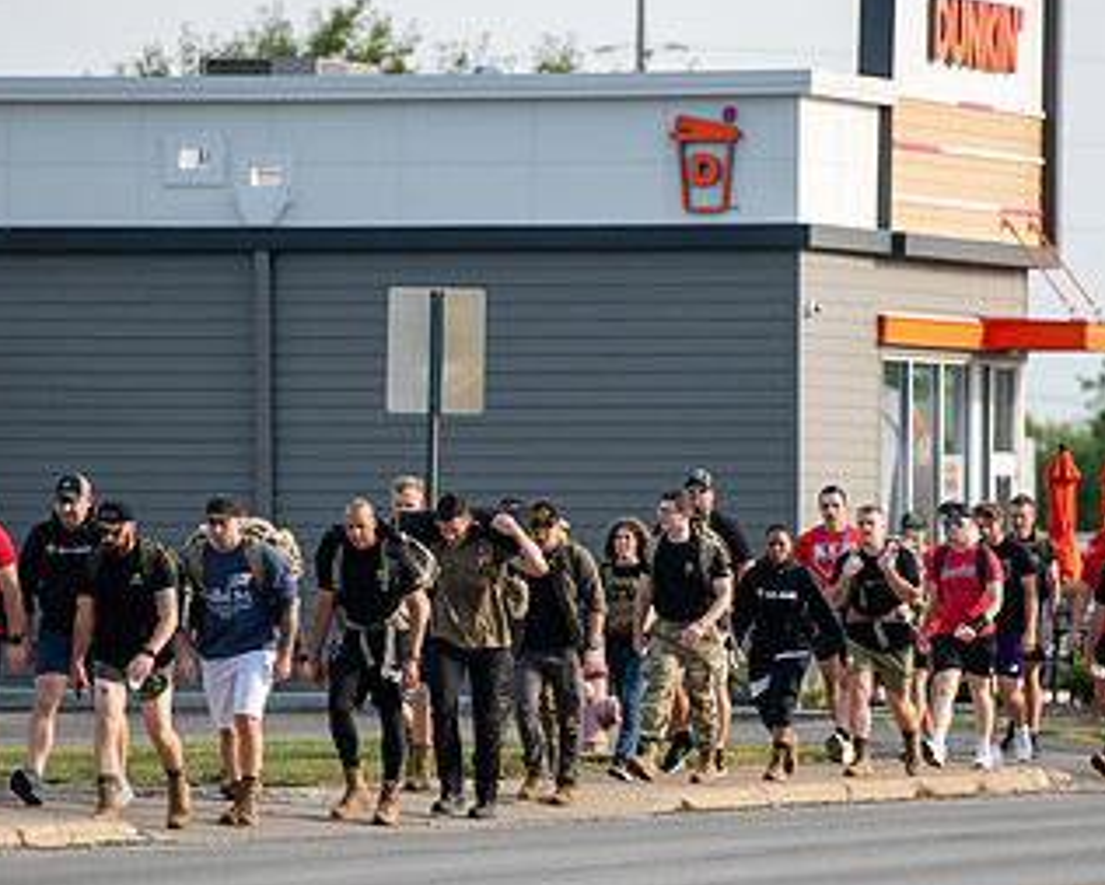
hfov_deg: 5.6
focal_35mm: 345
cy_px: 526
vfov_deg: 4.5
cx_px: 577
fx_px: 11286
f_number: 3.5
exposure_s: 1/640
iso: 80
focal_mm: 200
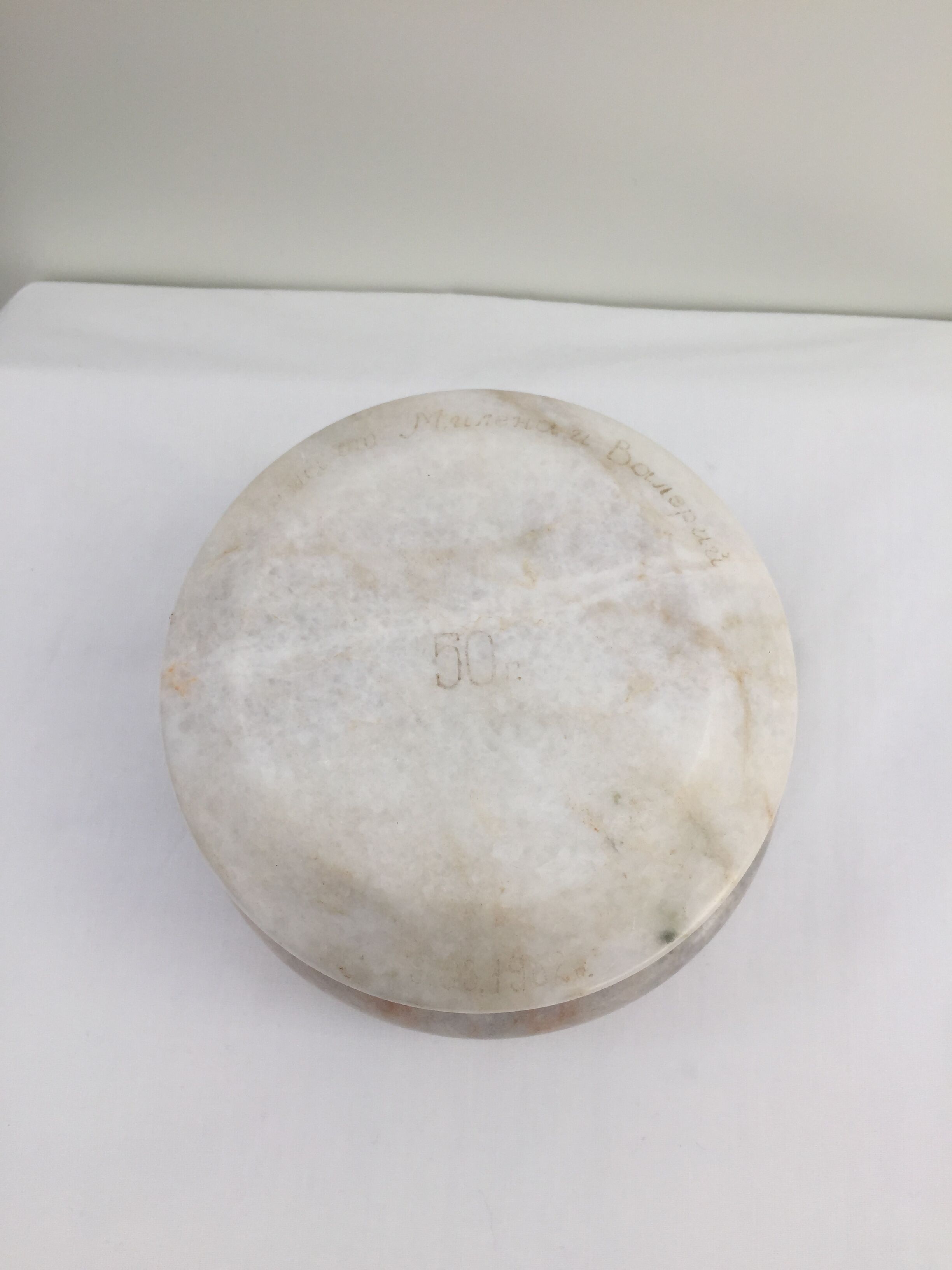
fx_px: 1063
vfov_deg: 61.7
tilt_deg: -76.8
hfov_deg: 48.2
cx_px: 476
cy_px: 635
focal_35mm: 29
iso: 32
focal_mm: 4.15
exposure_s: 1/618
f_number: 2.2
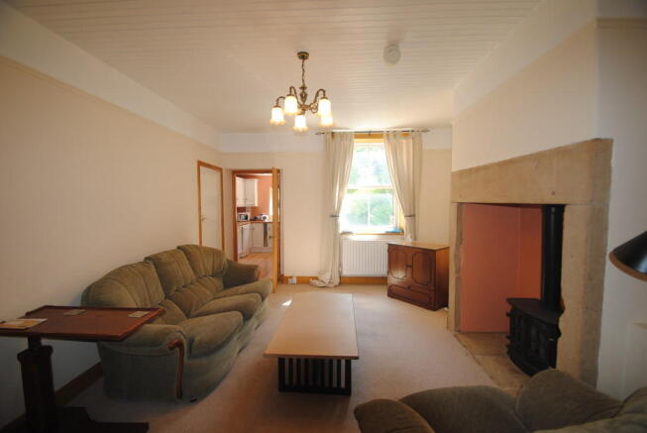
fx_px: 270
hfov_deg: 100.3
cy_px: 216
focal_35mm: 15
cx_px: 324
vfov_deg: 77.5
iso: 200
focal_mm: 10
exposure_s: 1/60
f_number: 3.5
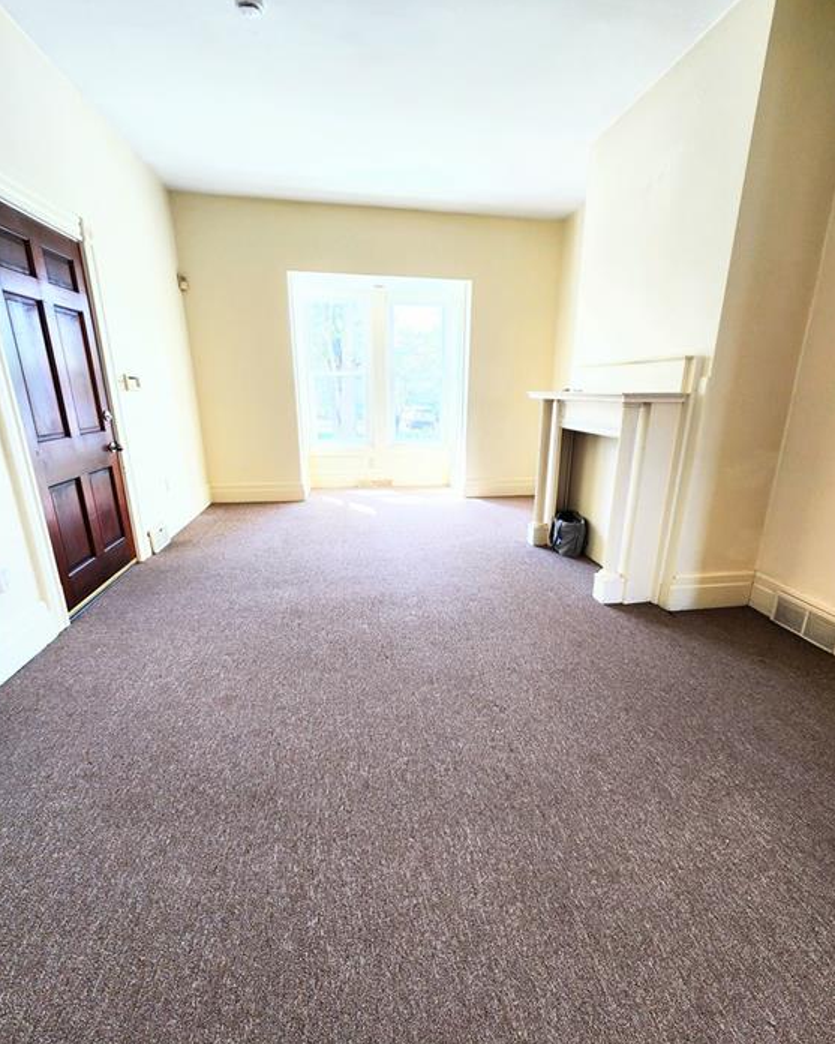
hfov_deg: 88.0
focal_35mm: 14
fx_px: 432
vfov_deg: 100.7
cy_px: 524
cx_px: 418
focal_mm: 2.2
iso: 125
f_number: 2.2
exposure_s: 1/60
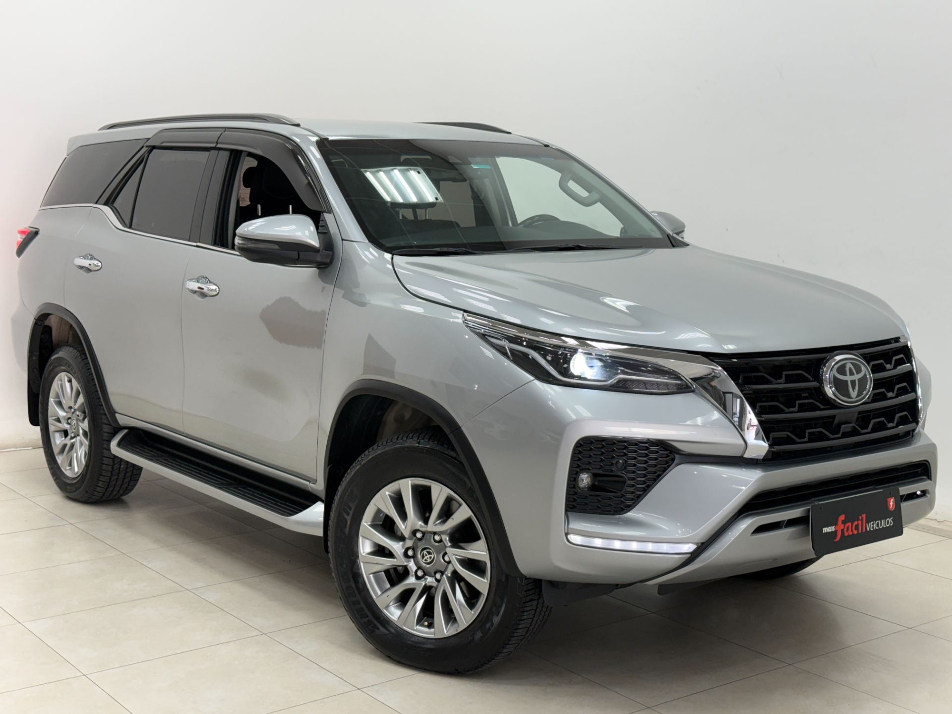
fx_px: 1320
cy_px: 357
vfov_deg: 30.3
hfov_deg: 39.7
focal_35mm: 48
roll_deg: -0.4
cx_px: 476
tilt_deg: -7.1
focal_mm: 6.76
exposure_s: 1/60
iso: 50
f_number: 1.78
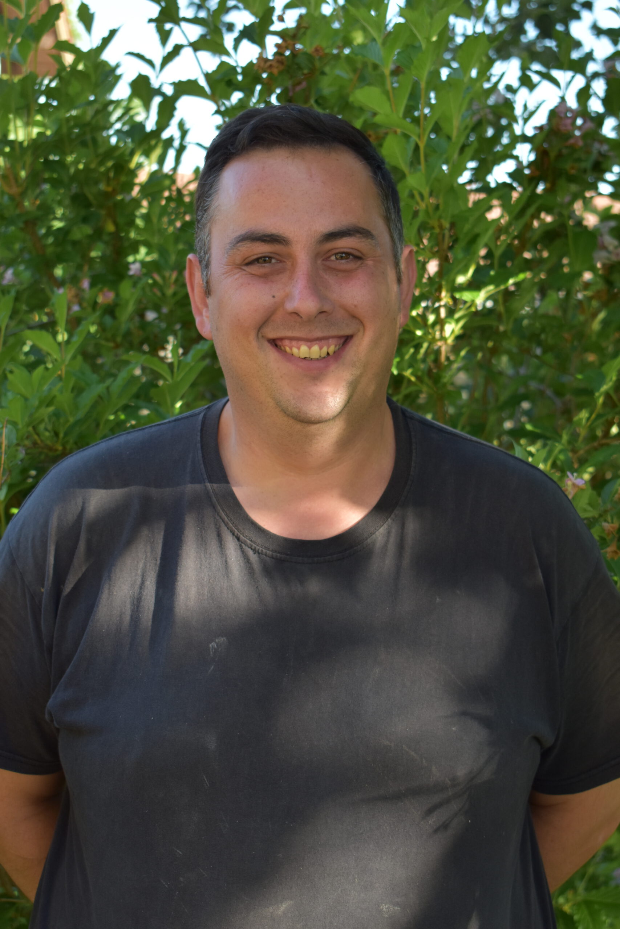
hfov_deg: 20.2
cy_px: 464
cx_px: 310
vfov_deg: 29.9
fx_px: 1743
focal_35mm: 68
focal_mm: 45
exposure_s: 1/250
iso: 400
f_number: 5
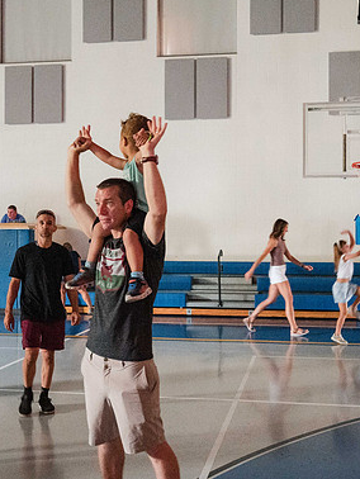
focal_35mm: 46
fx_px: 637
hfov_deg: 31.5
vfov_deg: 41.2
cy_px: 231
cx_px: 186
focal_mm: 30
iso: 16000
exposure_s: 1/60
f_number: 4
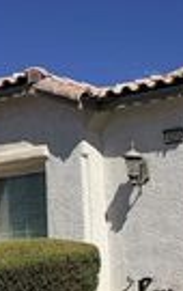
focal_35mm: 94
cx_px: 370
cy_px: 260
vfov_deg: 21.6
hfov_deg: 12.3
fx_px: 746
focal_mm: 6.76
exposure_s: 1/14286
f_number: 1.78
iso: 80
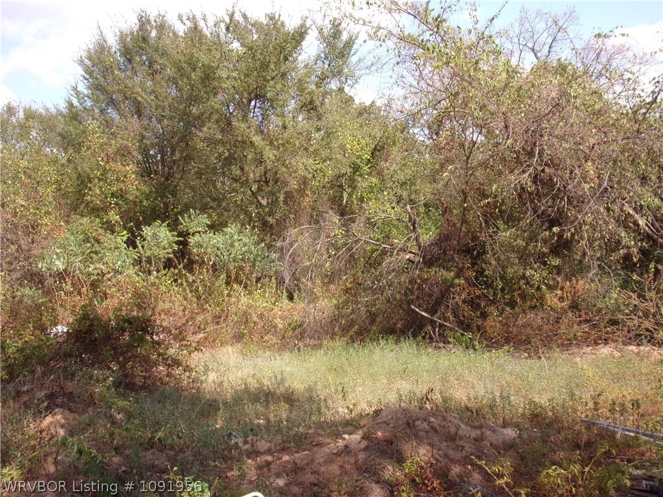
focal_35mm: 39
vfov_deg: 36.8
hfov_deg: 47.9
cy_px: 248
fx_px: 747
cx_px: 332
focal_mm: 7
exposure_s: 1/350
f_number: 3.9
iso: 80
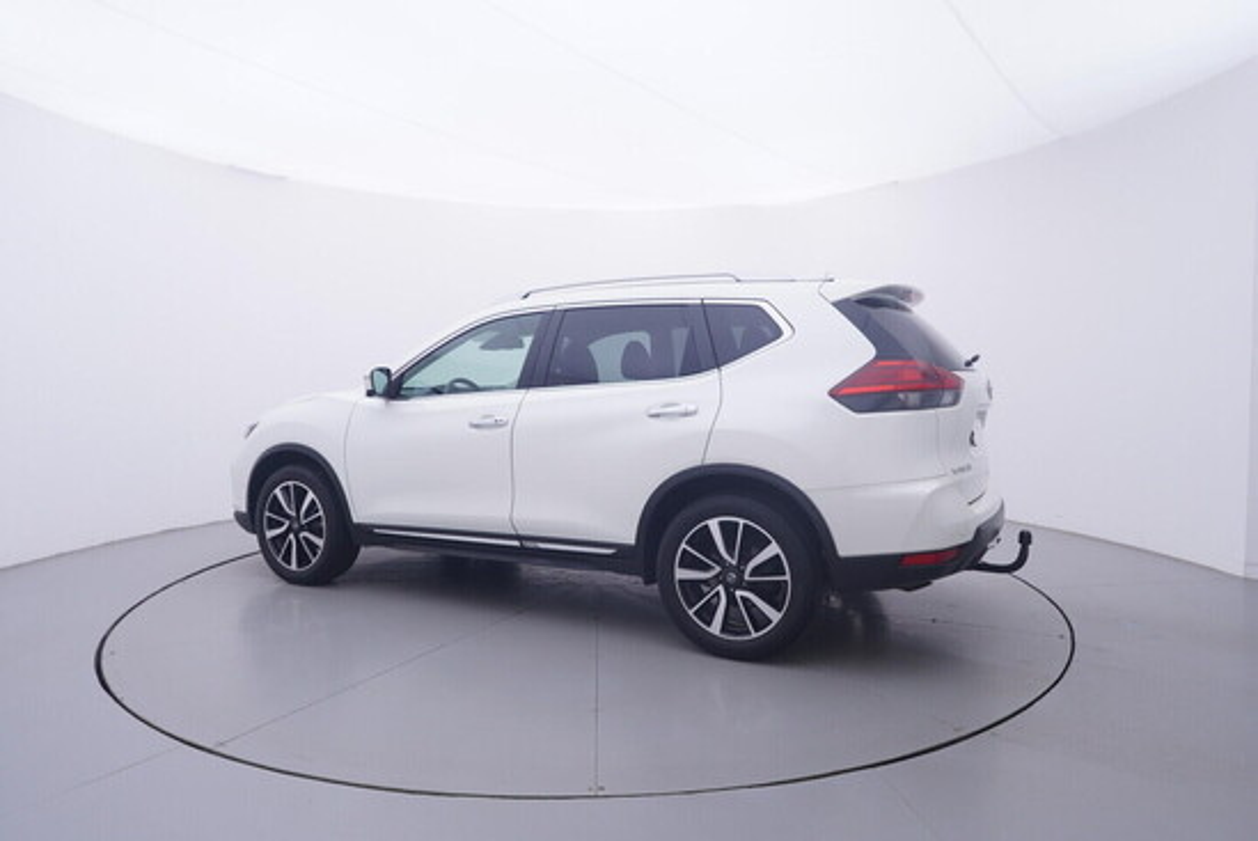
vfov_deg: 56.2
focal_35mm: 22
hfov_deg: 77.3
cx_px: 629
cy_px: 420
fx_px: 787
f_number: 5
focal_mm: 15
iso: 200
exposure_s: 1/80
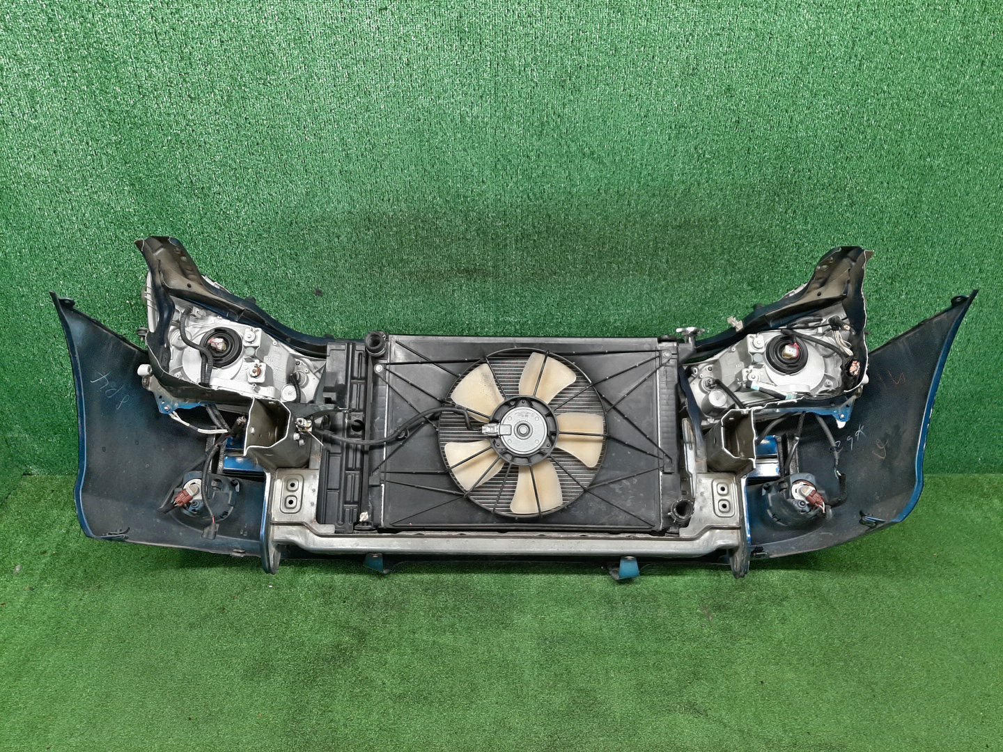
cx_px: 502
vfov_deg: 53.1
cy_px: 376
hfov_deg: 67.3
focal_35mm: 26
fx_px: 753
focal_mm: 3.93
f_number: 1.7
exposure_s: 1/50
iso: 112
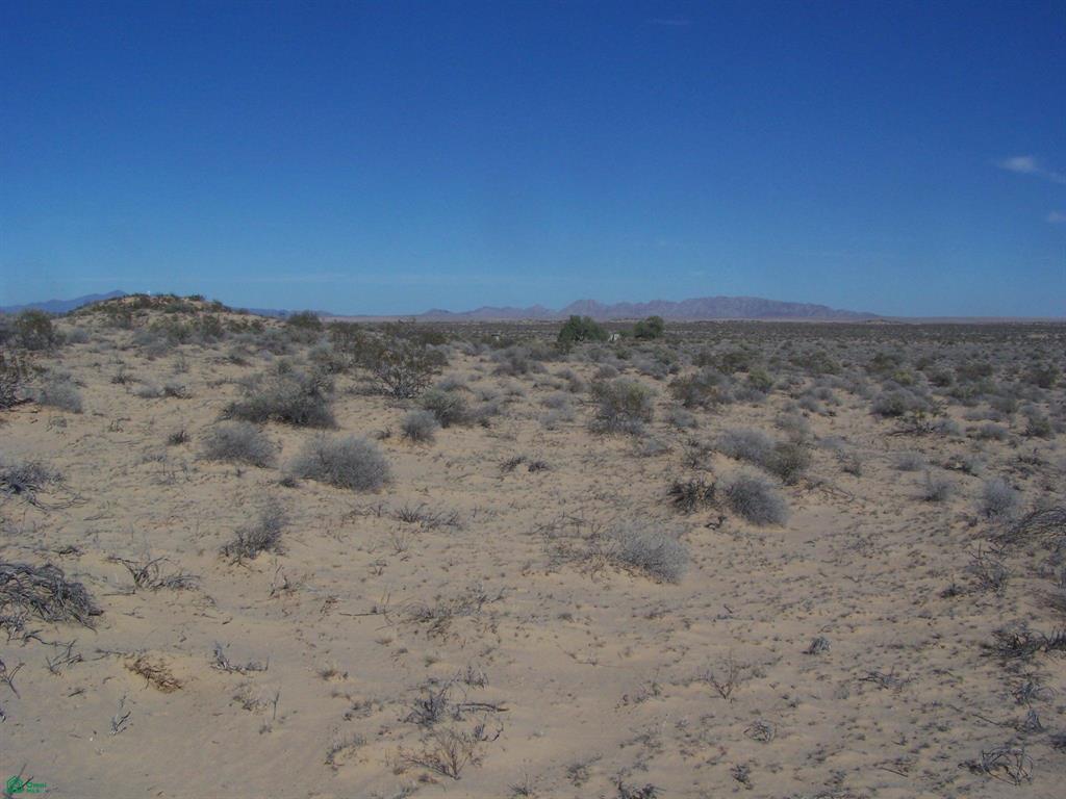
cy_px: 400
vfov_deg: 37.7
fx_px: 1170
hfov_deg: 49.0
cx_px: 533
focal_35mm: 38
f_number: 5.6
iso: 64
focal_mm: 6.3
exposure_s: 1/800
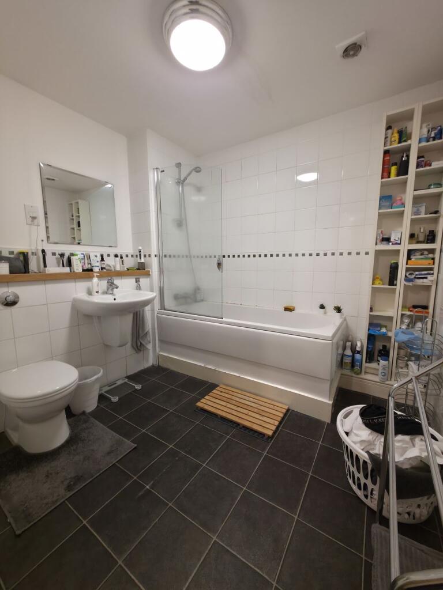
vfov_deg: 106.2
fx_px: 222
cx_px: 222
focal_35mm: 13
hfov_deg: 89.9
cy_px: 295
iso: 160
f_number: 1.9
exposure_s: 1/20
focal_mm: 2.2
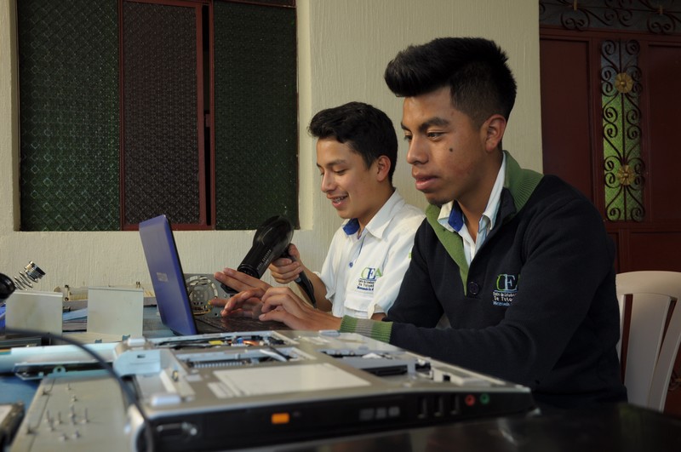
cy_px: 226
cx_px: 340
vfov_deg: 36.8
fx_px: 680
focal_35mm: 36
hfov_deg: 53.2
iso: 200
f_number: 5.6
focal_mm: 24
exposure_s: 1/125
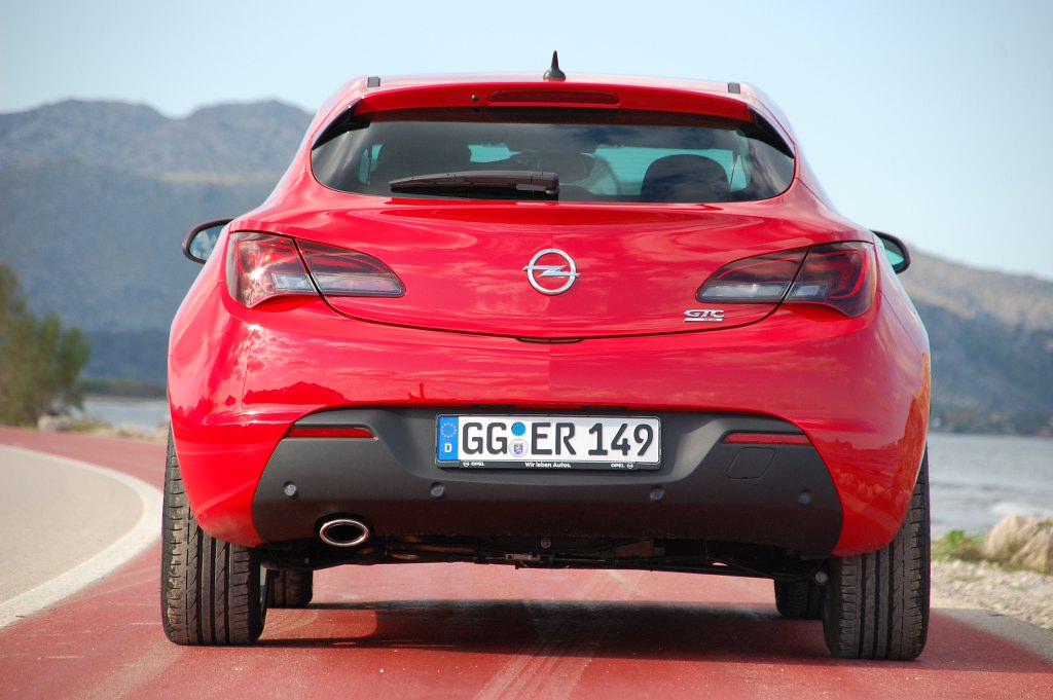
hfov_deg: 9.5
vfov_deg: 6.3
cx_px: 526
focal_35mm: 218
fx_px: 6357
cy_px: 350
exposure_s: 1/500
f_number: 6
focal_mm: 145
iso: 400
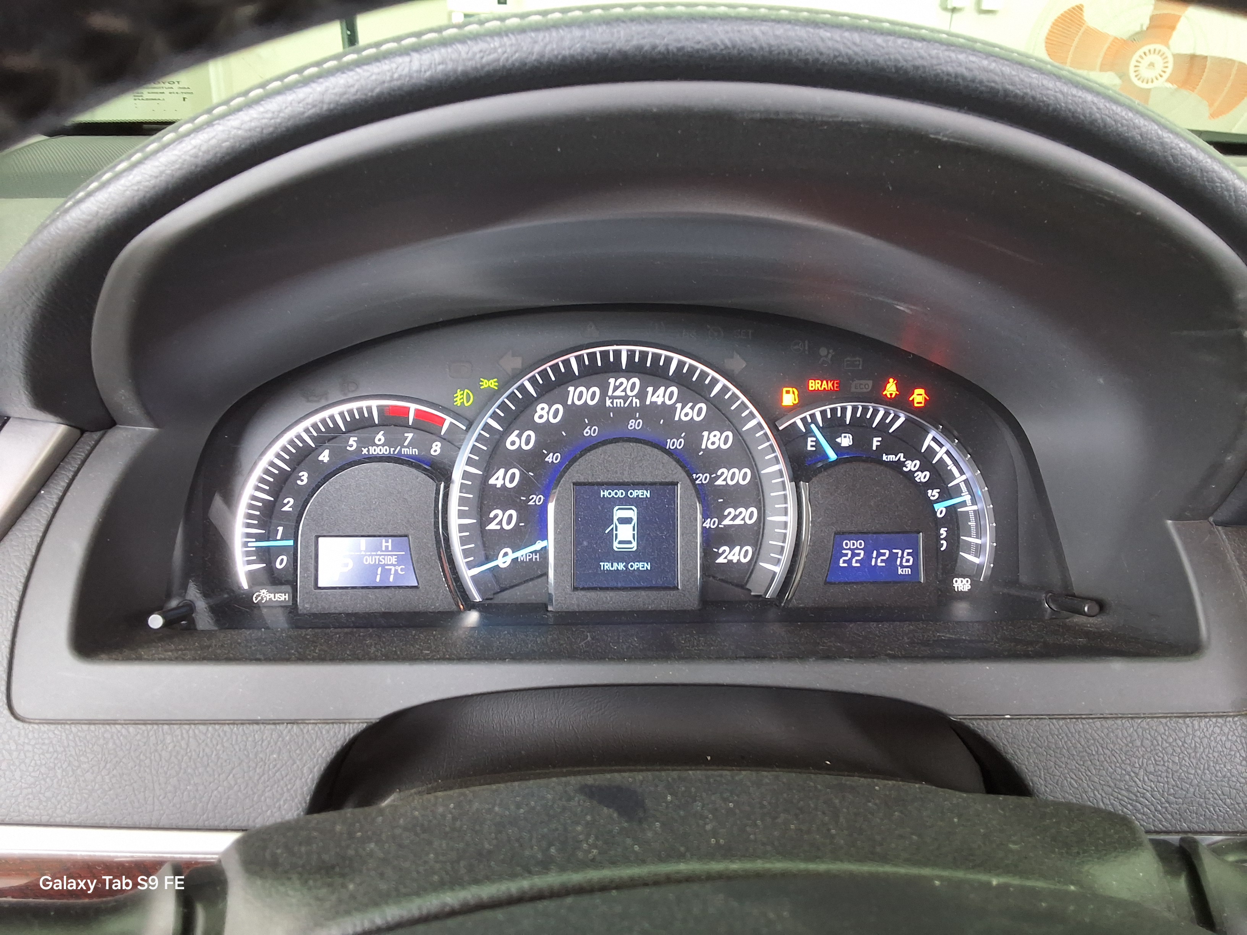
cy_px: 468
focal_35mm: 28
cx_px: 624
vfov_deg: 49.7
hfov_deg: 63.4
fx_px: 1009
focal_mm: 2.91
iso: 125
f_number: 1.9
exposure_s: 1/40
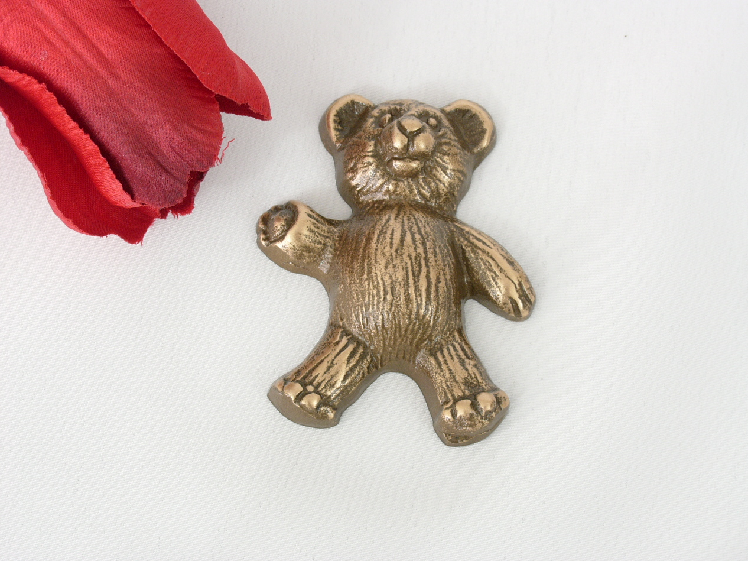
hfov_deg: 21.5
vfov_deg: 16.2
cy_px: 279
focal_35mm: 91
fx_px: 1966
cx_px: 378
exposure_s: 1/2.5
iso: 100
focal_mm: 22.5
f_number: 7.1
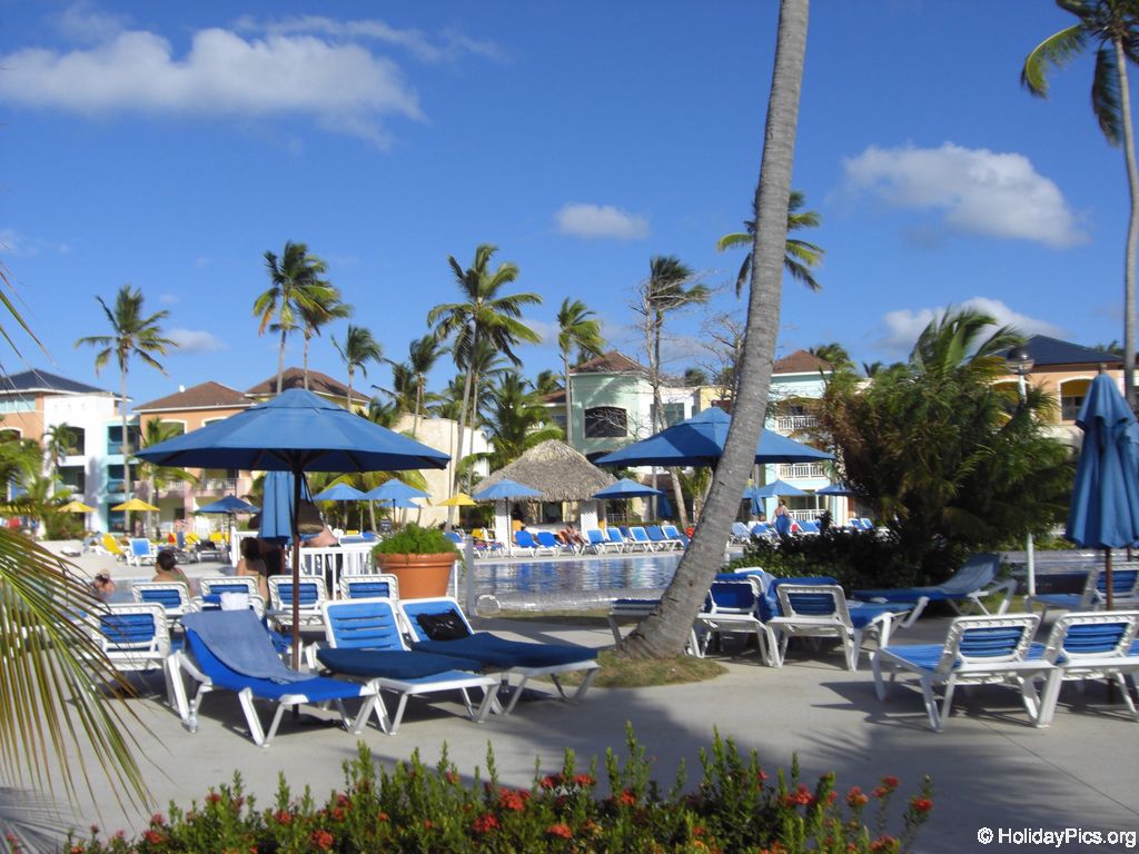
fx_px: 1250
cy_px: 427
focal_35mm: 38
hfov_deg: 49.0
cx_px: 570
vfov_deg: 37.7
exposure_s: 1/200
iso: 64
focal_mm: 6.2
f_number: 8
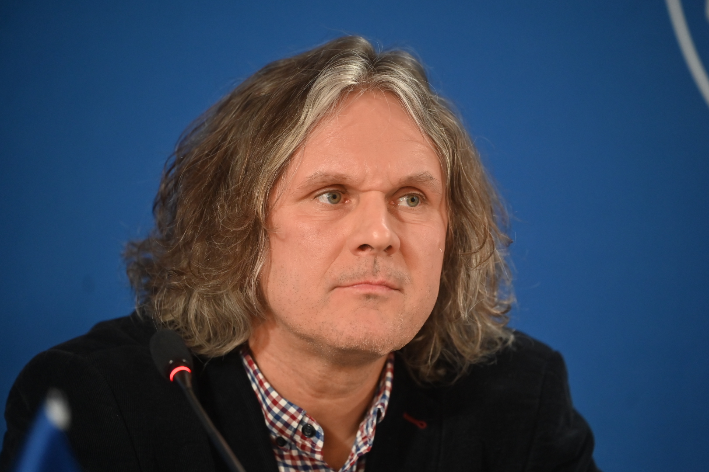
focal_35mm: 180
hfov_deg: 11.4
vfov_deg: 7.6
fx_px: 3545
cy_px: 236
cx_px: 354
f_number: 2.8
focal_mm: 180
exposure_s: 1/250
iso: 2000
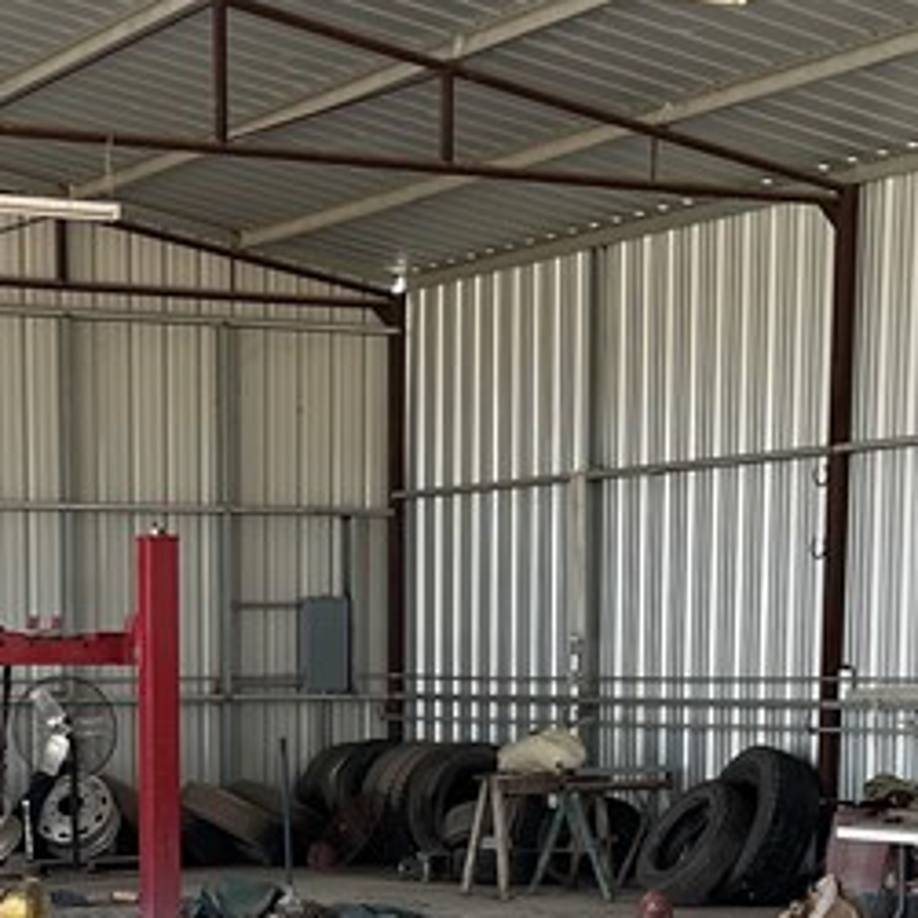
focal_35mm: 90
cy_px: 1068
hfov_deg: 19.3
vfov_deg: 18.4
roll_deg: -0.3
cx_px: 351
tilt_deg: -8.3
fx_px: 2700
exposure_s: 1/184
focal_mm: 5.1
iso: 32
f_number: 1.6
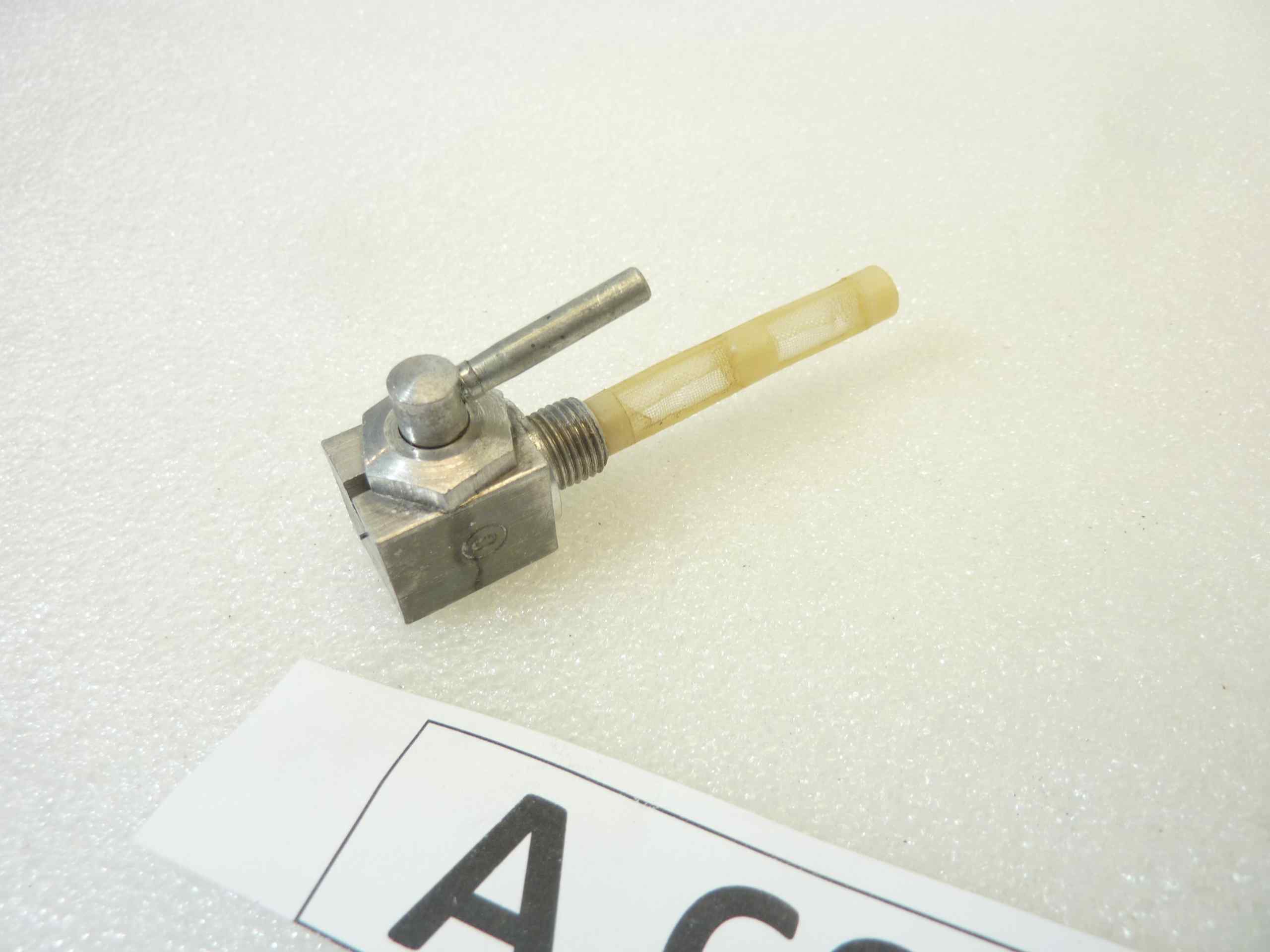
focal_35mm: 25
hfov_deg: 69.4
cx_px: 635
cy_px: 476
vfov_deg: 54.9
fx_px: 917
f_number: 3.3
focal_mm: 4.1
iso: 80
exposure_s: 1/30
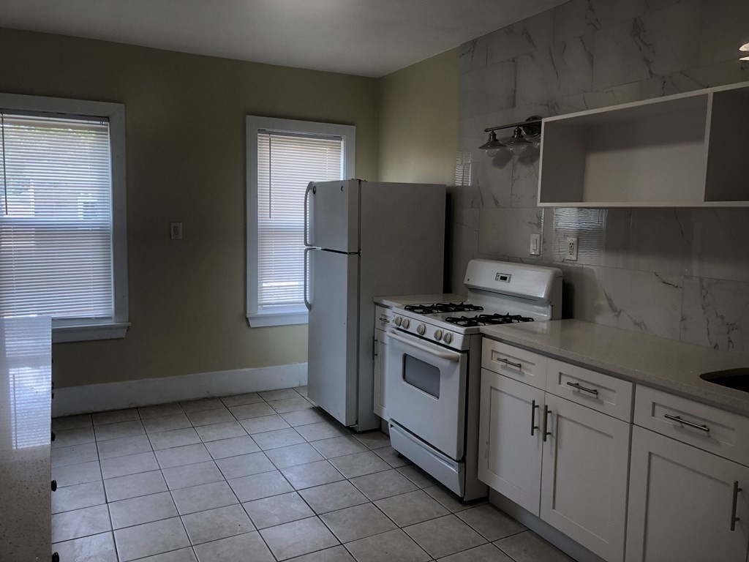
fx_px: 606
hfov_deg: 63.4
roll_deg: -1.4
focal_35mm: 28
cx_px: 374
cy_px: 281
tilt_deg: -7.5
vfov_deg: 49.7
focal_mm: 3.99
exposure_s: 1/120
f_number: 1.8
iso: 50
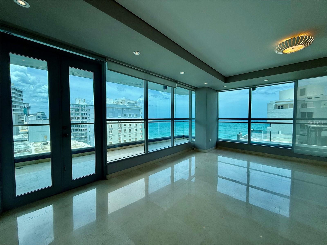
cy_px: 122
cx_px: 164
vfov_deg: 85.7
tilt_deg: -1.8
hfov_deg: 102.1
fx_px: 132
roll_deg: -0.1
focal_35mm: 14
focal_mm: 2.22
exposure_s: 1/1167
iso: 50
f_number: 2.2
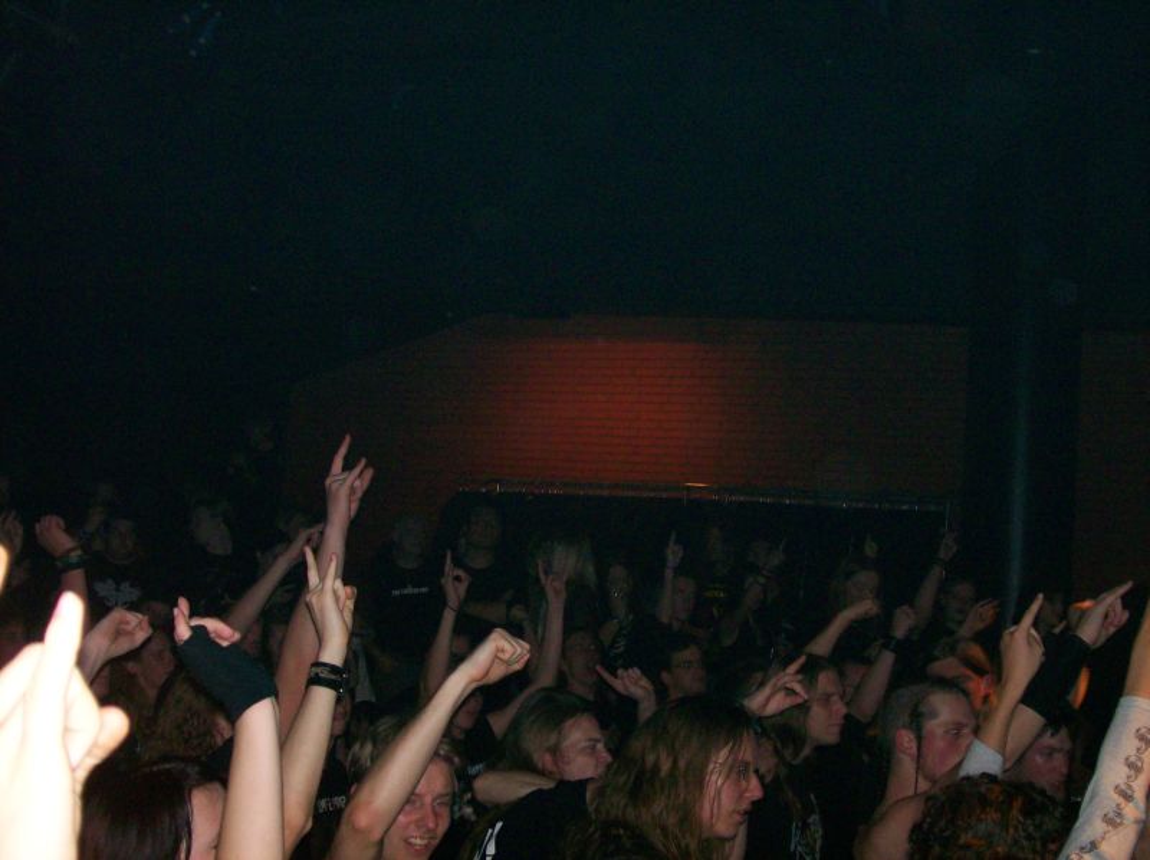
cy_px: 430
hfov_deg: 42.1
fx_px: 1493
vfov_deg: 32.1
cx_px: 575
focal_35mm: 45
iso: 140
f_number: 3
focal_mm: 7.6
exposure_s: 1/73.1
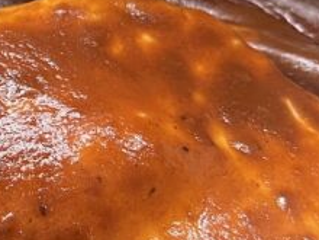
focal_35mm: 121
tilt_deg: -48.9
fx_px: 1115
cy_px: 48
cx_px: -160
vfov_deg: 12.2
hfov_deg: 15.1
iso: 100
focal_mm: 5.7
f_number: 1.5
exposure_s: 1/50
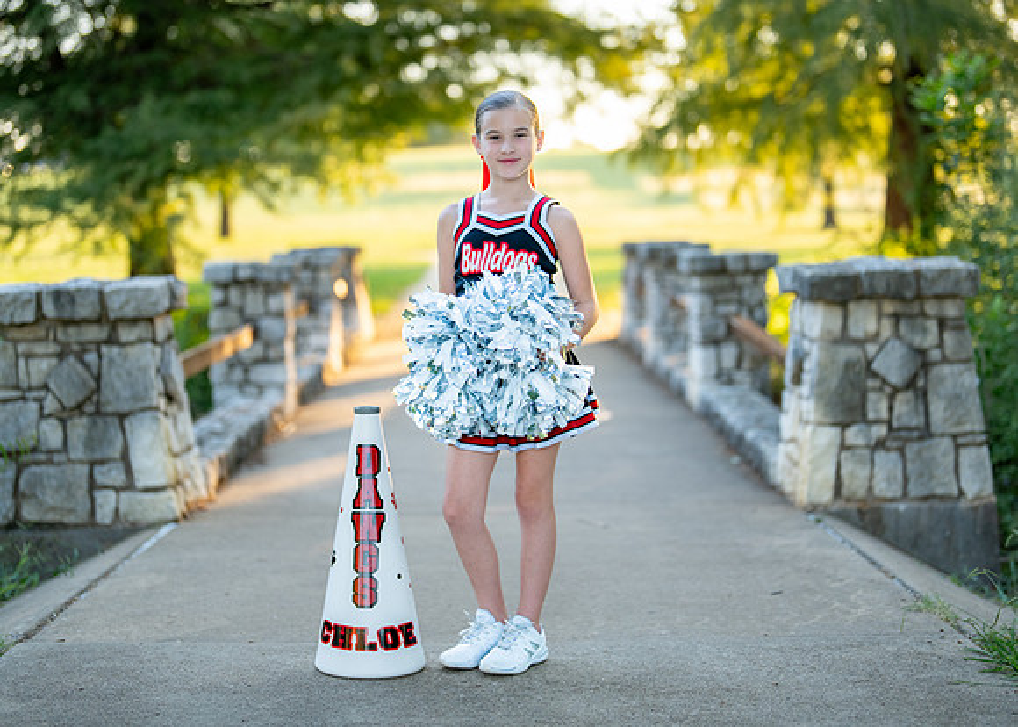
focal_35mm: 61
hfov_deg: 32.3
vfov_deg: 23.3
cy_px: 309
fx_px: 1760
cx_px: 498
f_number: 1.2
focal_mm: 50
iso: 200
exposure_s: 1/1000
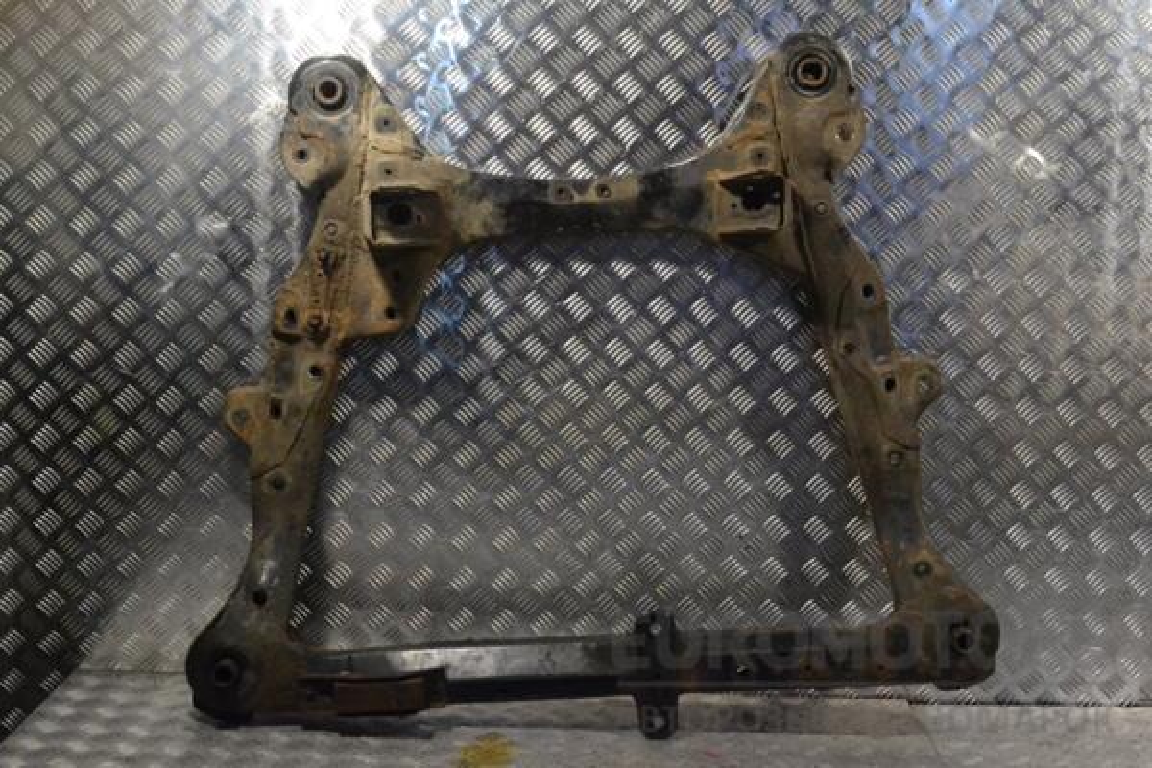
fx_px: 1440
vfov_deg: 29.9
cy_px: 384
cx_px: 576
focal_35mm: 45
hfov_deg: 43.6
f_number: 9
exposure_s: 1/320
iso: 3200
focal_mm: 30
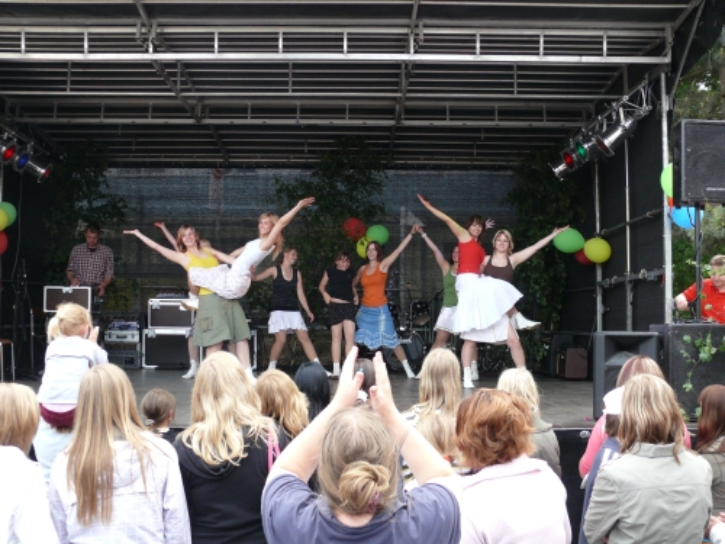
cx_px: 362
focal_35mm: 38
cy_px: 272
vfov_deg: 37.7
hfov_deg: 49.0
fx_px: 796
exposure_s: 1/250
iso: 200
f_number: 2.8
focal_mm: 8.1
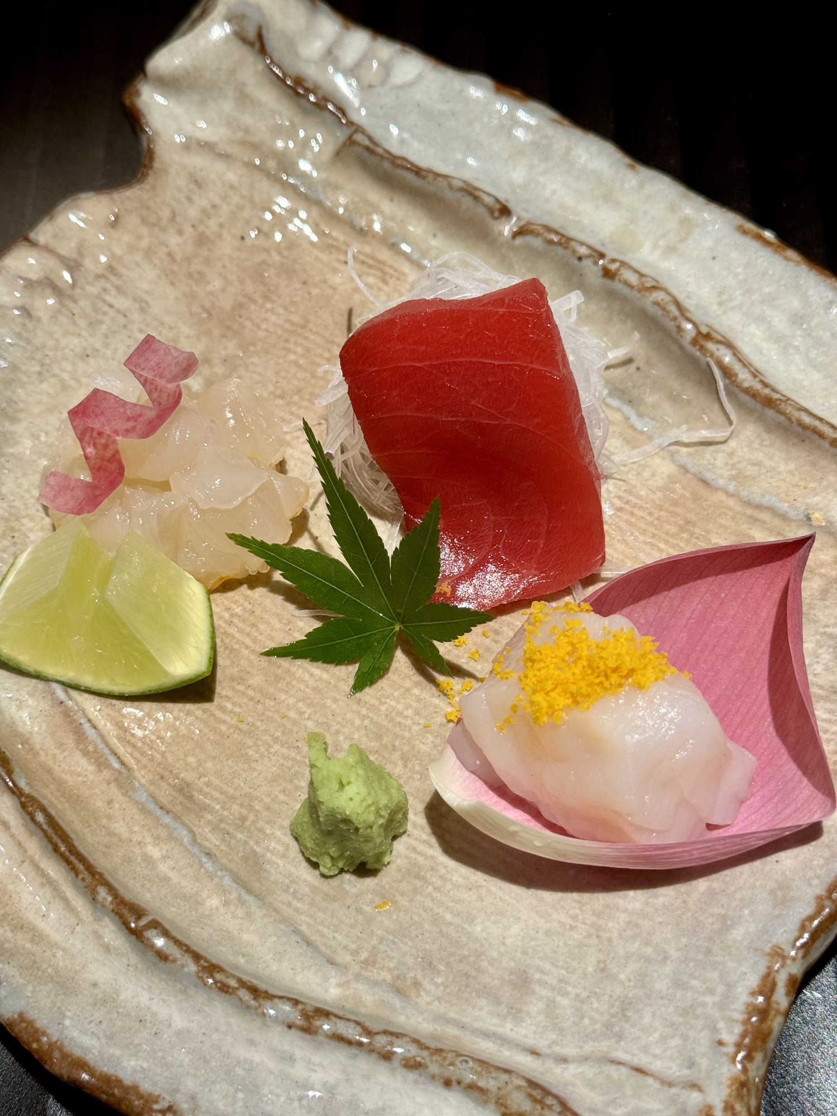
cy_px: 558
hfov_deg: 30.3
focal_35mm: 48
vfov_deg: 39.7
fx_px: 1547
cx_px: 418
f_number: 1.78
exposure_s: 1/71
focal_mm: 6.76
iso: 100
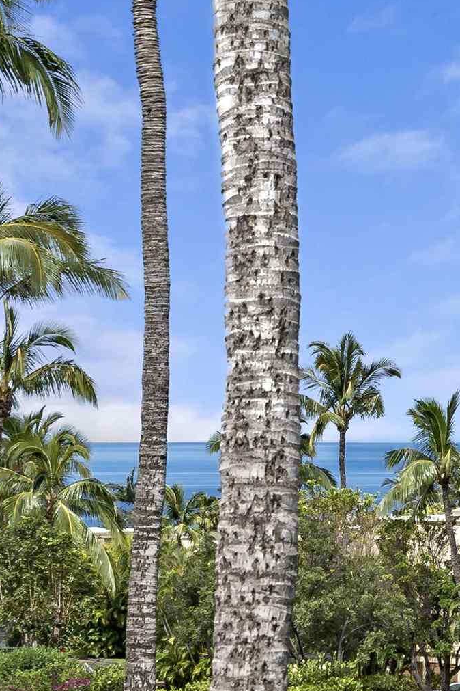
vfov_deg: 13.0
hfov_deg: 8.5
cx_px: 636
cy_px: 511
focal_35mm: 158
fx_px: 3028
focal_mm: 35
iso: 125
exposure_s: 1/800
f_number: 7.1
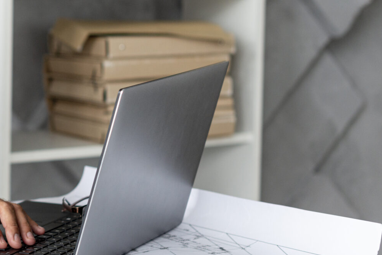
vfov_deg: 10.6
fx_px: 1369
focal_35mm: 129
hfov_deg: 15.2
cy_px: 30
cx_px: -97
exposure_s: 1/250
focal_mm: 50
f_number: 3.2
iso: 250
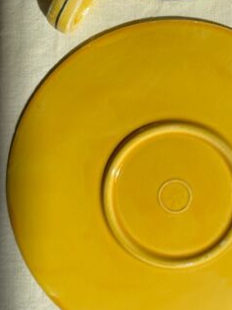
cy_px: 54
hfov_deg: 26.9
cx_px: 188
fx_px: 474
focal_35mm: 53
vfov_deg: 34.9
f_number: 1.6
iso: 32
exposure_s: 1/11905
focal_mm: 4.2
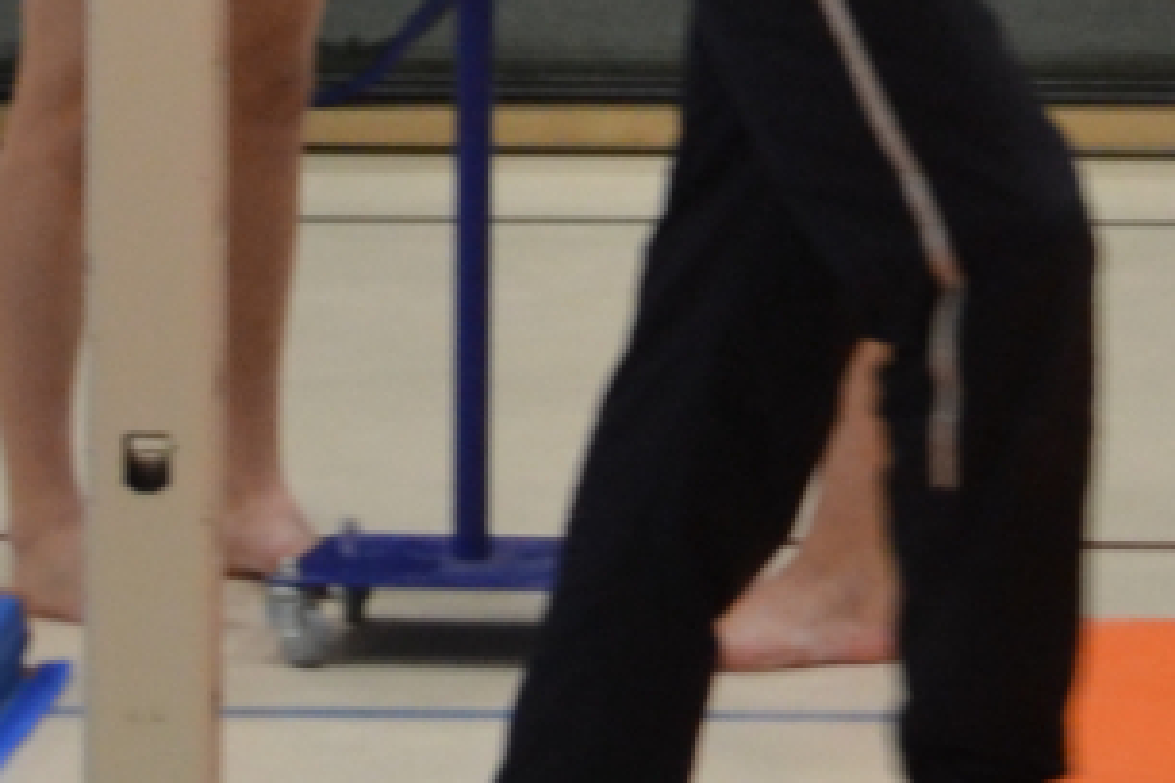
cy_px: -1230
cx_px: 1283
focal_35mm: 321
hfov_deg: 6.4
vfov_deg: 4.2
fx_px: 10476
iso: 560
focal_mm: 32
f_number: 4.8
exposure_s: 1/60
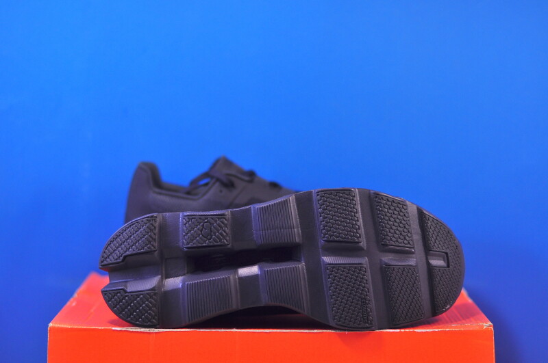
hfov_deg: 27.0
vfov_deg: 18.1
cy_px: 182
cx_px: 274
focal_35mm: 75
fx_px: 1140
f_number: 2.2
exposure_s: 1/320
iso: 250
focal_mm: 50
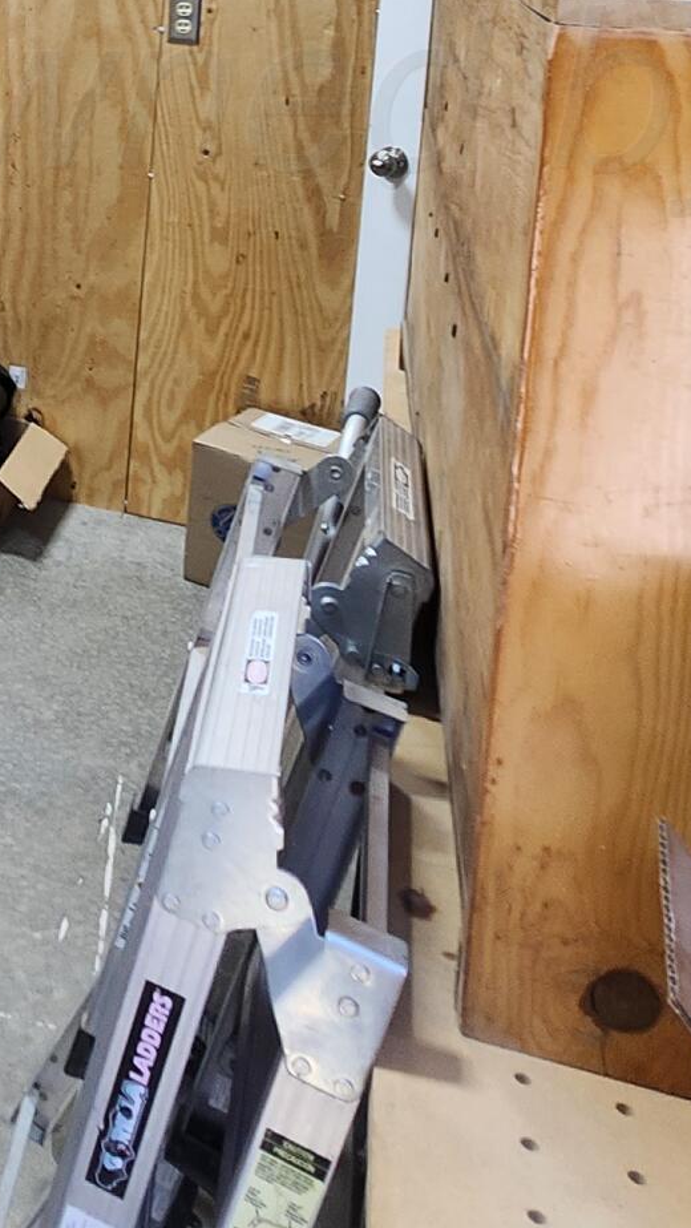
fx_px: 1498
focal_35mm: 46
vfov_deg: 40.9
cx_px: -282
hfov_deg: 22.3
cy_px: 108
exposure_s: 1/60
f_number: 2.2
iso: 50
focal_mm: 1.74
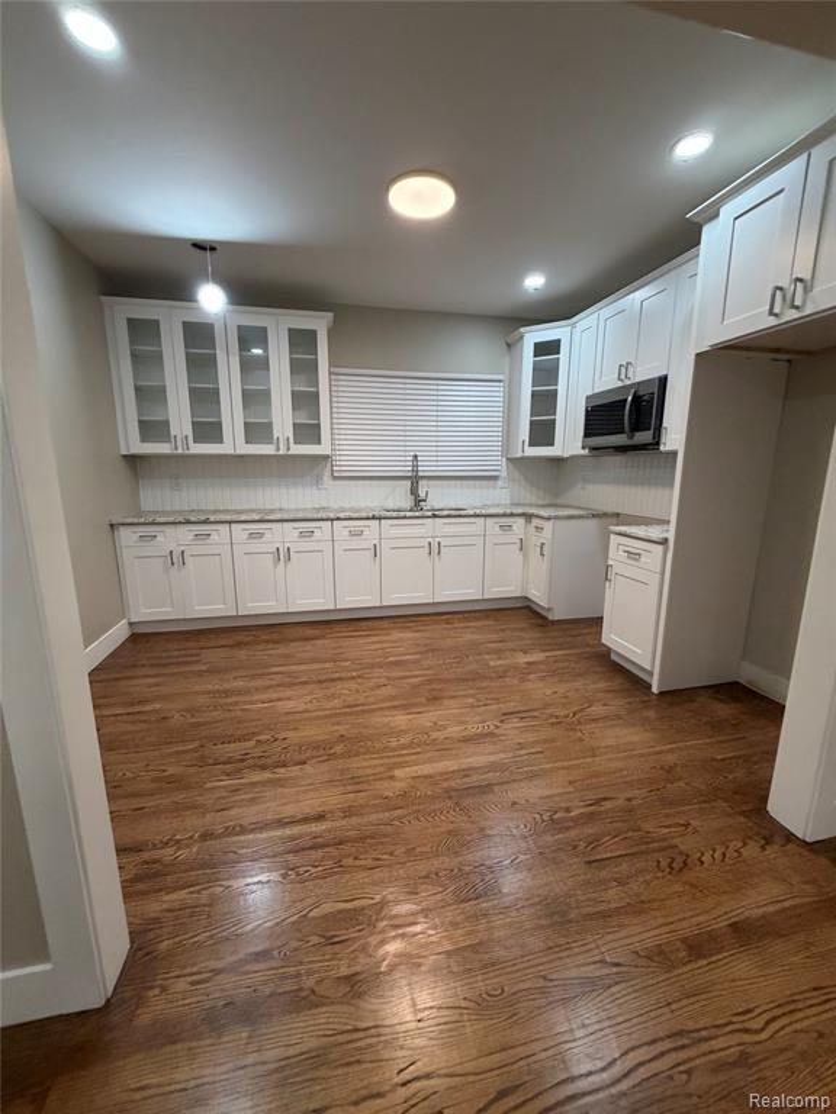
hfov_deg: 85.7
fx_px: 451
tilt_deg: -8.8
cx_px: 418
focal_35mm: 14
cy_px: 557
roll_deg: -2.3
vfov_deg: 102.1
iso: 320
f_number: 2.2
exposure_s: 1/120
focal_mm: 2.22
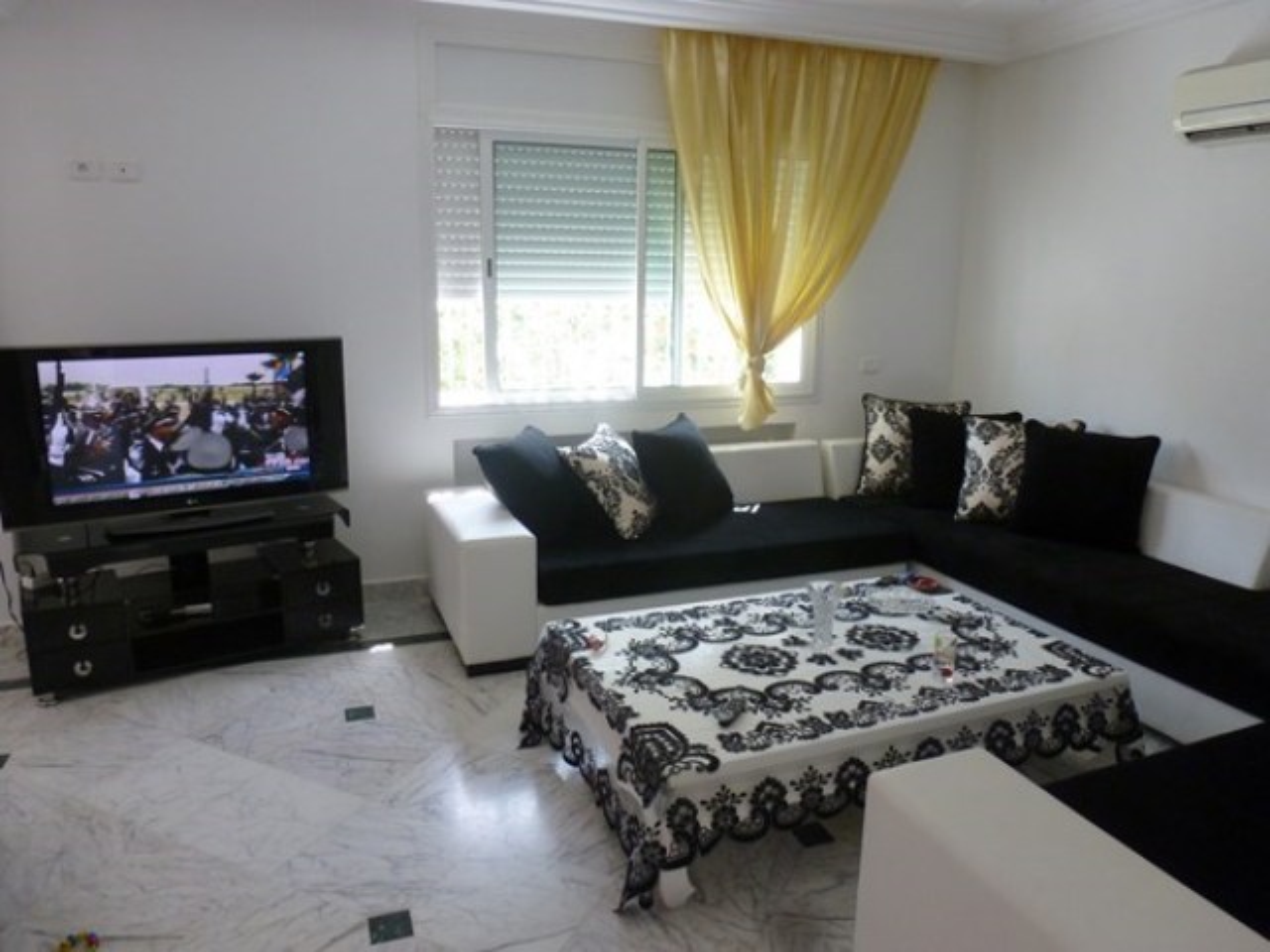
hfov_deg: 71.6
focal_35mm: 24
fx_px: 881
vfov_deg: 56.8
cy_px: 476
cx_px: 635
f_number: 3.3
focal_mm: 4.3
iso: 250
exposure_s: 1/60
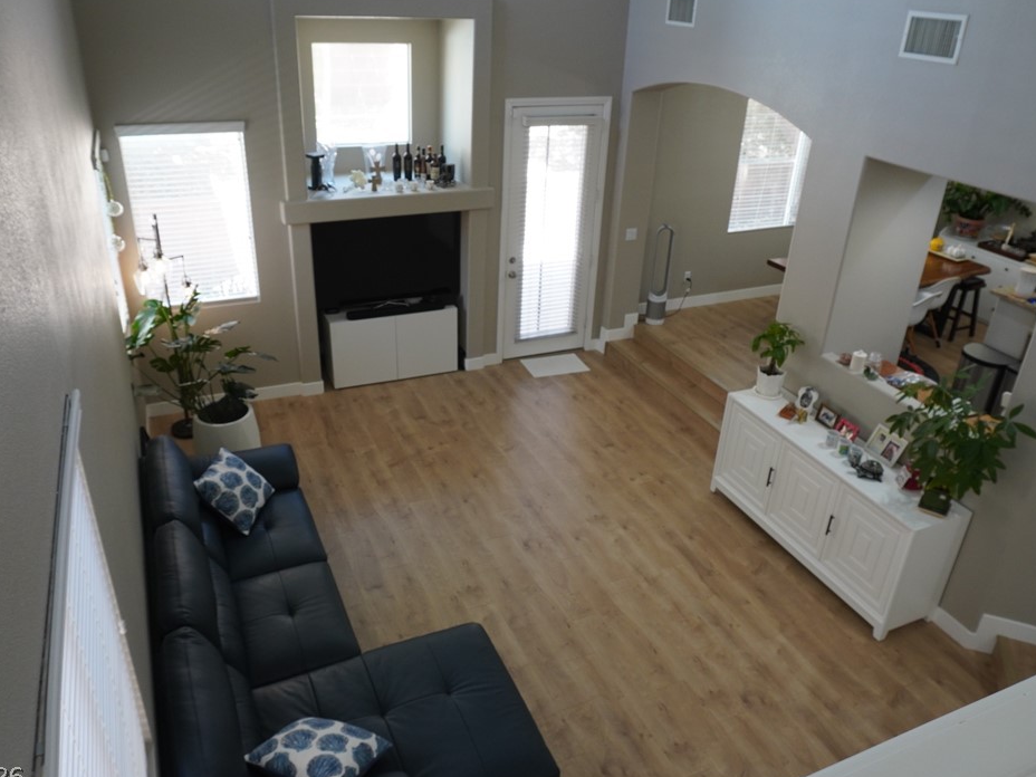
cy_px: 390
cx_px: 512
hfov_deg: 65.3
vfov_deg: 51.4
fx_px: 808
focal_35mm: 27
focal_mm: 16
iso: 640
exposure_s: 1/30
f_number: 7.1
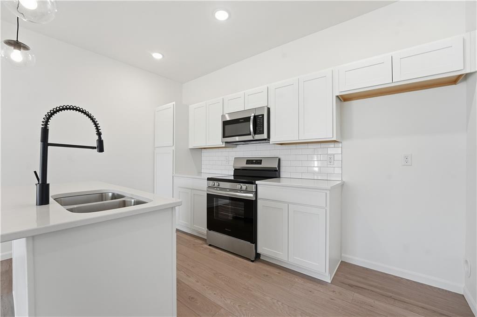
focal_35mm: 14
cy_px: 158
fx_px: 185
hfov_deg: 104.3
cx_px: 238
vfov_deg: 81.1
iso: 1000
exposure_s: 1/400
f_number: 8
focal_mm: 14
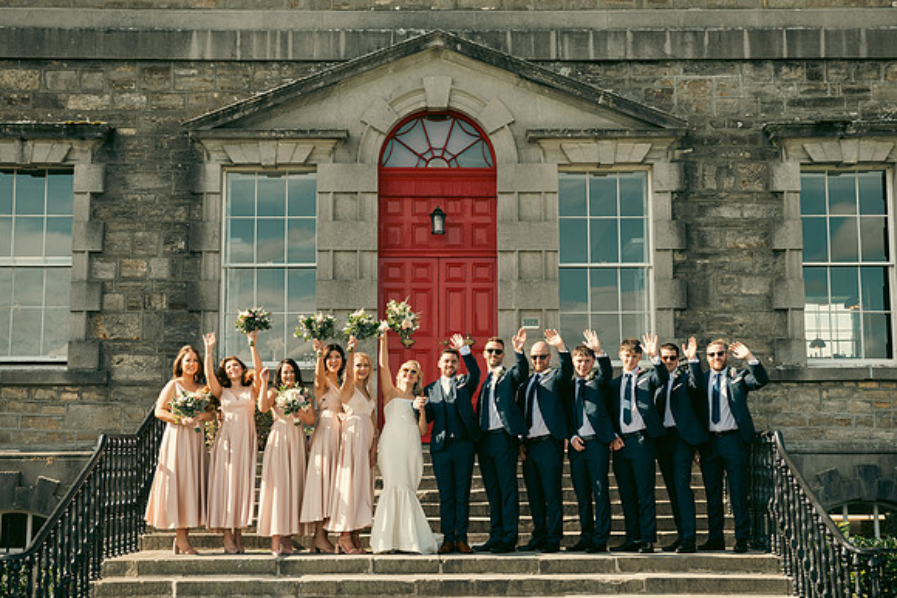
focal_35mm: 55
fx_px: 1371
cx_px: 448
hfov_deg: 36.2
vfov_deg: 24.6
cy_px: 299
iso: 160
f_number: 5.6
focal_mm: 55
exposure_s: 1/320
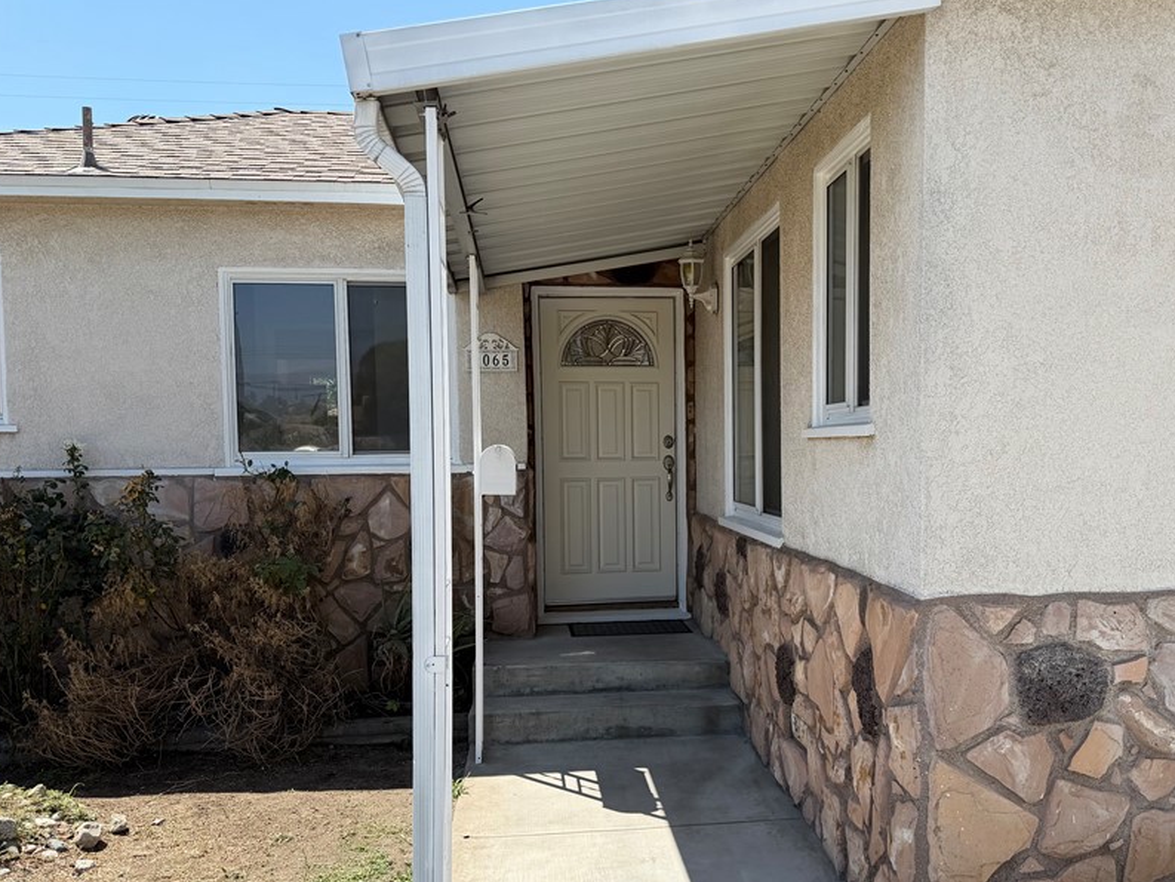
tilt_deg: -2.6
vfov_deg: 45.3
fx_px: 1052
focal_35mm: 31
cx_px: 665
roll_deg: +2.1
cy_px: 503
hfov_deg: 58.1
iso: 80
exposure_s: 1/3145
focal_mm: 6.76
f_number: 1.78
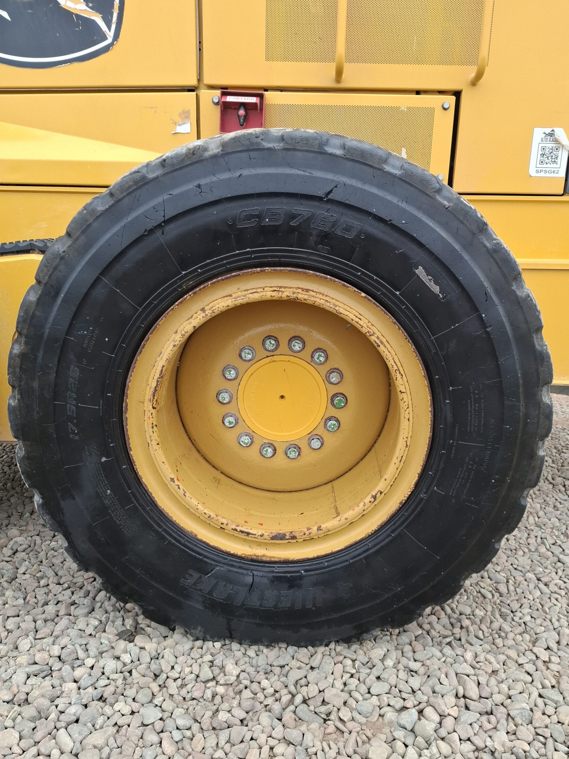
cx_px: 298
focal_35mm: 25
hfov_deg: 54.9
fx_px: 548
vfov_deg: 69.4
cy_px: 382
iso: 50
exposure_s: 1/190
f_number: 1.8
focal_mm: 5.54
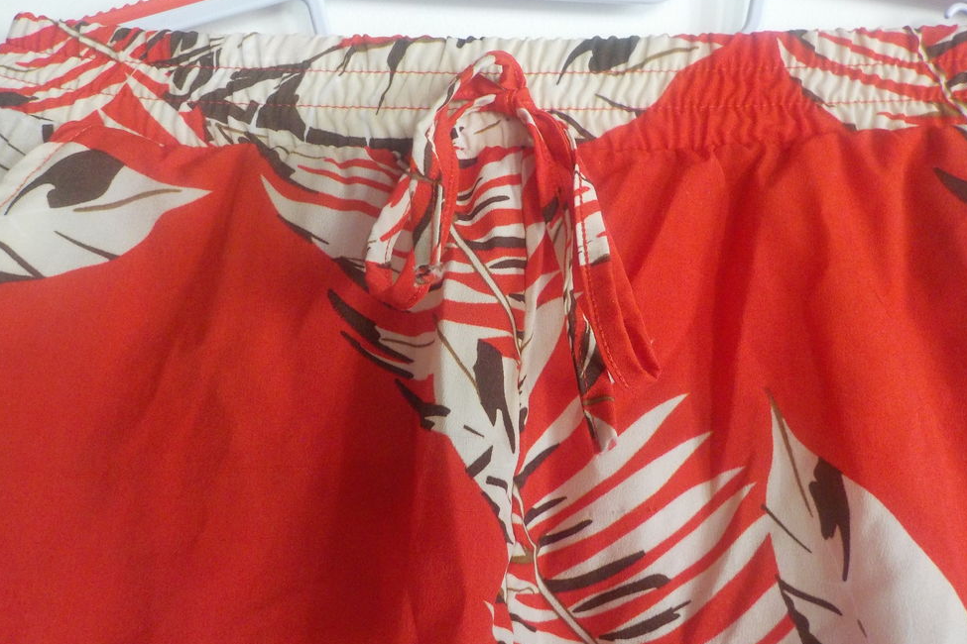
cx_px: 492
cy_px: 309
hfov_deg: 58.7
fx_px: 859
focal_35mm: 32
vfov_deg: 41.1
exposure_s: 1/25
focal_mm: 4.1
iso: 400
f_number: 3.3
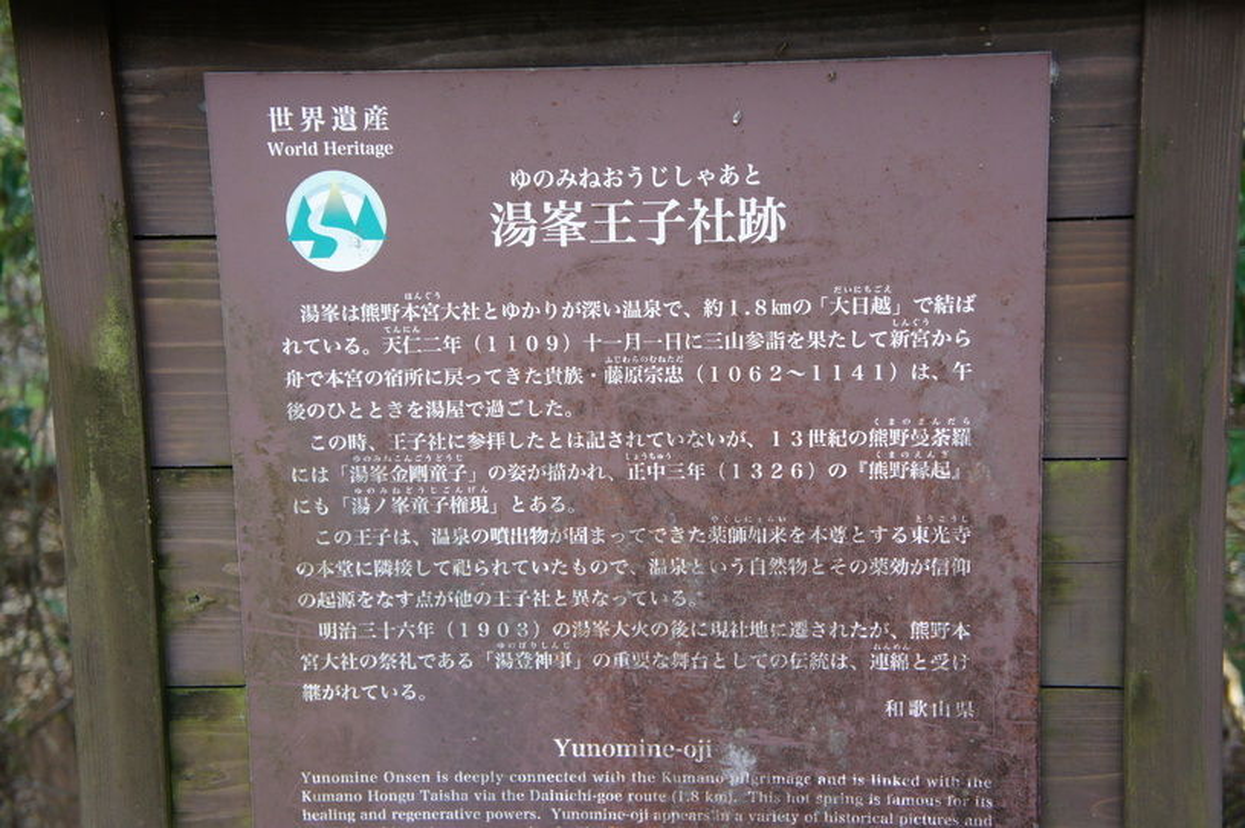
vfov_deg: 23.7
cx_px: 622
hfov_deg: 35.1
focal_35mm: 57
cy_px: 414
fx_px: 1970
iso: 640
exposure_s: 1/60
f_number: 4.5
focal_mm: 38
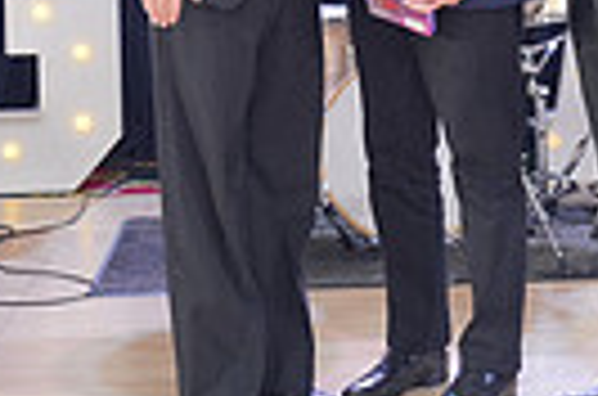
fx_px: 3115
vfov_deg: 7.1
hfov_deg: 10.9
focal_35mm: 188
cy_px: -236
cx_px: 481
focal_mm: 43
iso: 1250
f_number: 4
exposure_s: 1/200
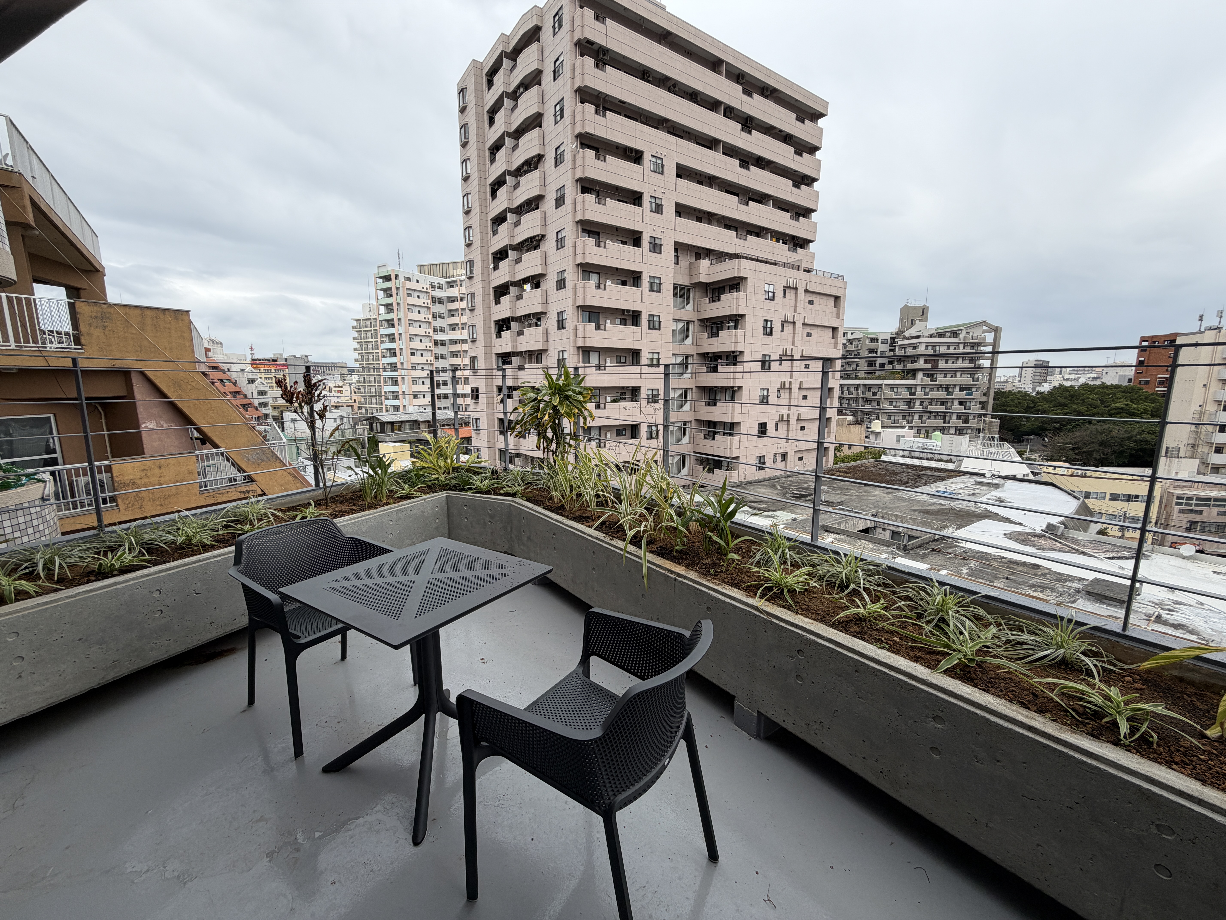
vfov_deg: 85.7
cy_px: 460
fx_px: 496
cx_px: 613
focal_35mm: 14
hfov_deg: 102.1
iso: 25
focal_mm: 2.22
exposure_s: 1/770
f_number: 2.2
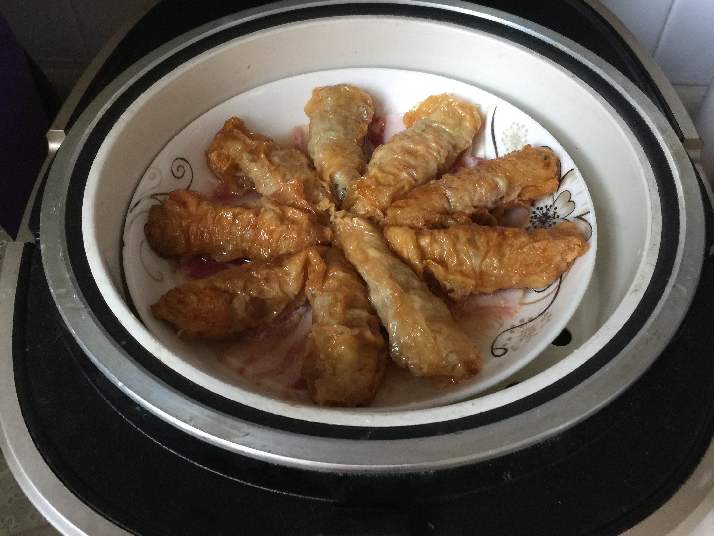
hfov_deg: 56.8
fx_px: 660
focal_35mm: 32
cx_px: 357
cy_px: 256
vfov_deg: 44.2
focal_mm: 4.15
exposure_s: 1/17
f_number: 2.2
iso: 80
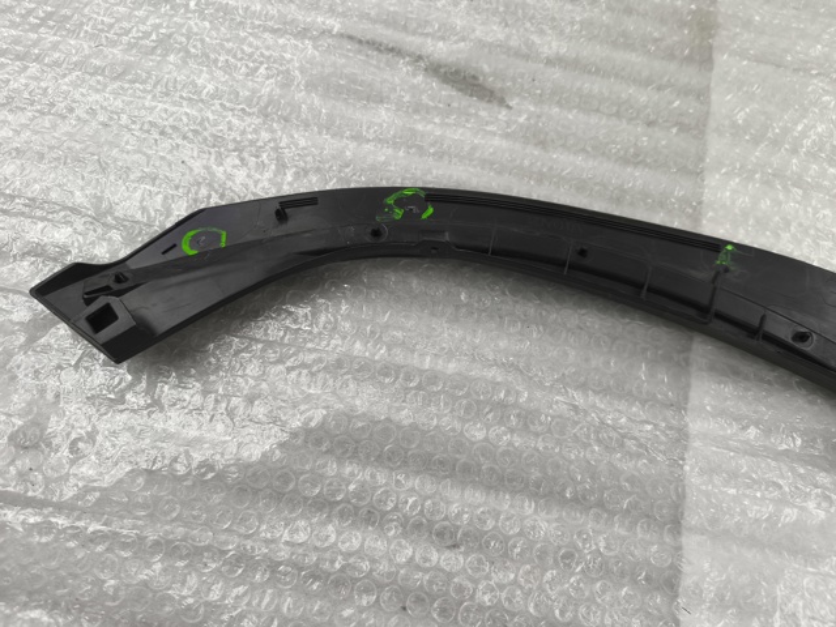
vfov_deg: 58.9
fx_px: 555
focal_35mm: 23
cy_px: 314
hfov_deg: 73.9
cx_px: 418
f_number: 1.7
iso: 200
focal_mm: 5.35
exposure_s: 1/100
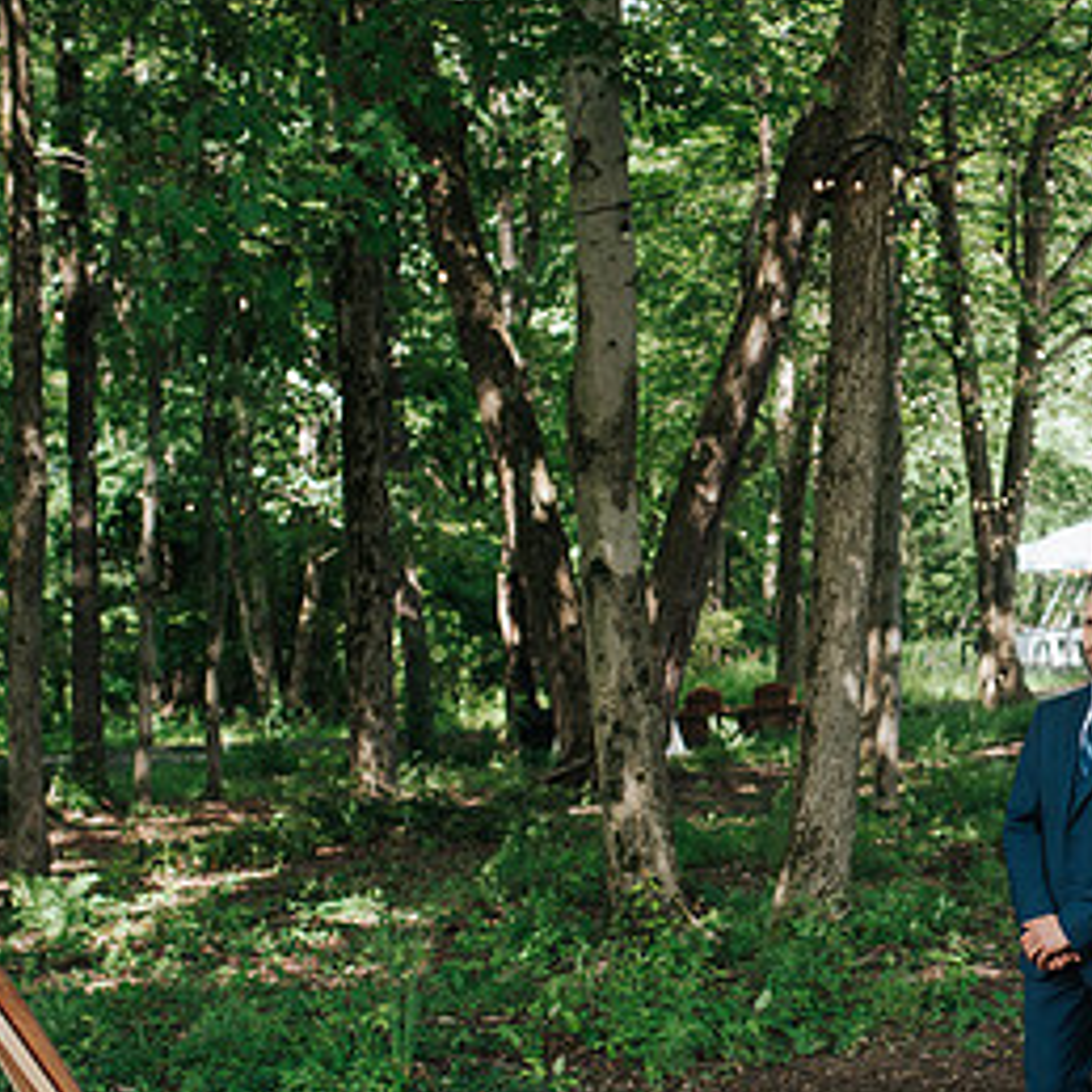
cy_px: 795
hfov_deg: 22.2
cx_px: 1082
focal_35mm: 75
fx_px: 2677
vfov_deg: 22.9
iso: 500
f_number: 2.8
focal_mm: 35
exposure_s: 1/1000
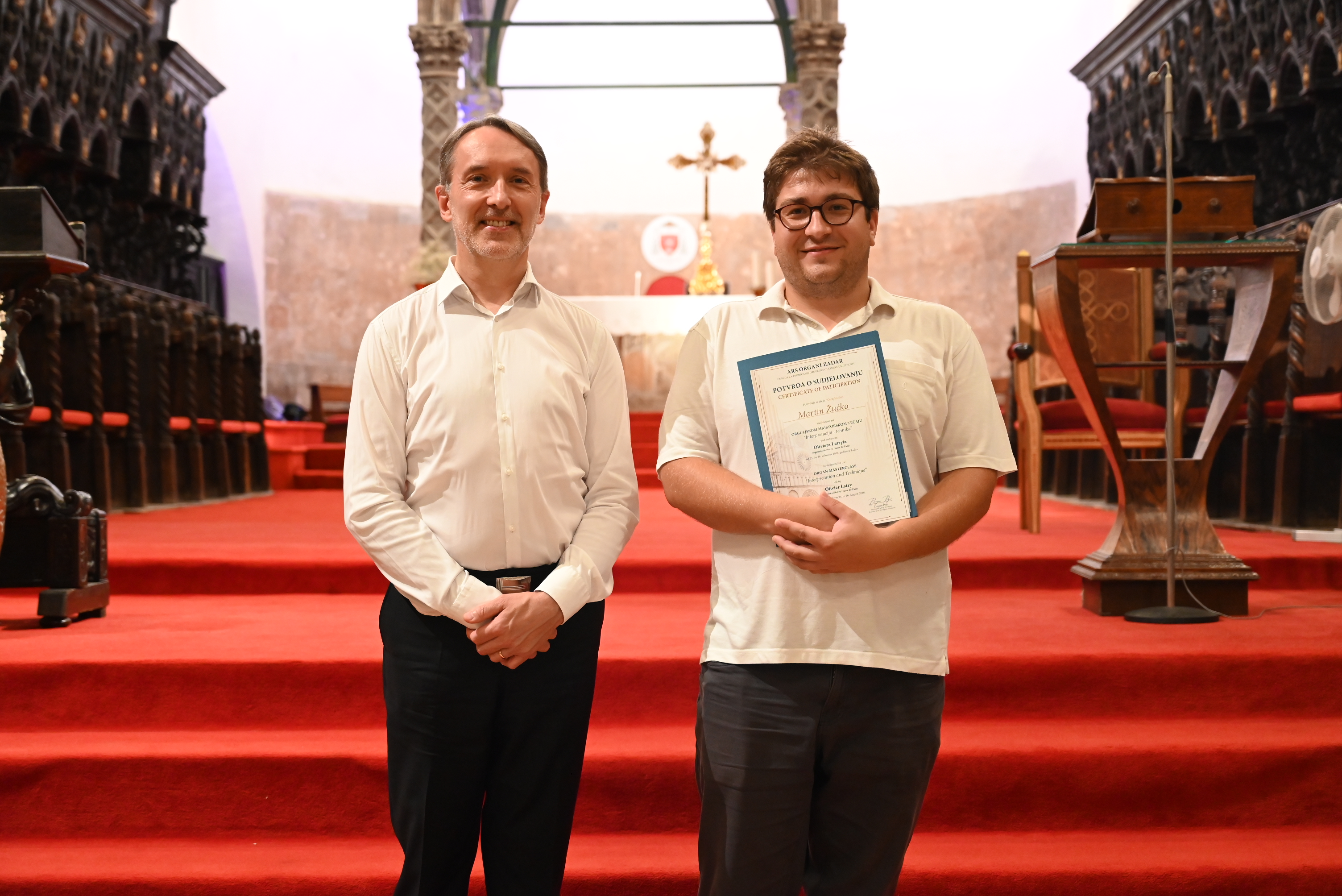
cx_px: 671
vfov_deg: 26.0
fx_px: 1939
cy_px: 448
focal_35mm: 52
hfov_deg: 38.2
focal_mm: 52
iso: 3600
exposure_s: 1/60
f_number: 4
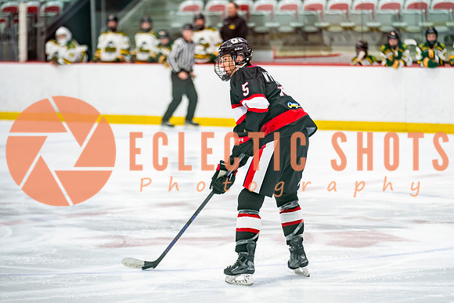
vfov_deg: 7.9
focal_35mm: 174
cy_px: 134
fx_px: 2193
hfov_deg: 11.8
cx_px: 274
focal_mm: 140
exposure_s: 1/640
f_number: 2.8
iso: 1000
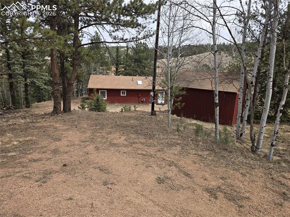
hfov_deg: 74.0
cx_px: 145
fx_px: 193
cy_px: 108
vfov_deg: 58.8
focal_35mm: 23
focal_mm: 5.4
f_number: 1.8
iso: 25
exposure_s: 1/1081
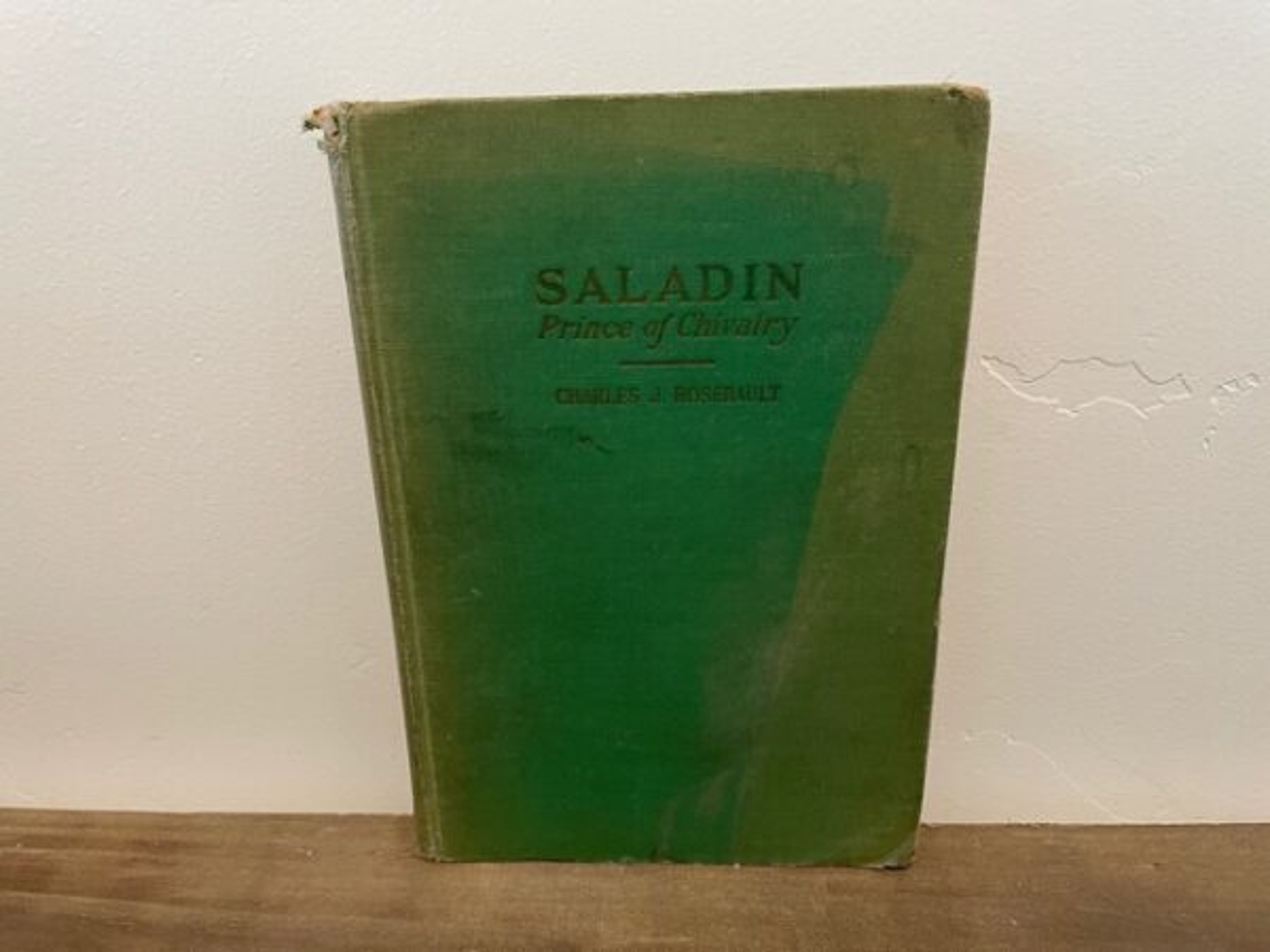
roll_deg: +0.8
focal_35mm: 26
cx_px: 635
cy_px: 476
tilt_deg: -22.7
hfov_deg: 67.3
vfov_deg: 53.1
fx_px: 954
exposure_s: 1/60
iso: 250
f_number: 1.6
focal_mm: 4.2
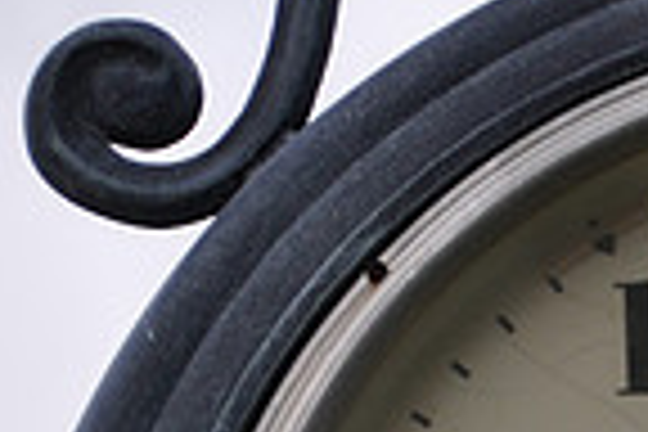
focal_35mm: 591
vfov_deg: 2.3
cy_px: 799
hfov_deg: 3.5
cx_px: 1080
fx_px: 10637
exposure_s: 1/500
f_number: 5.6
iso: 200
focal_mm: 98
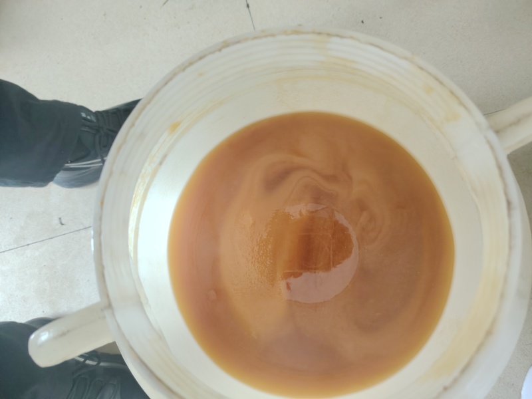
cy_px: 200
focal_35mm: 24
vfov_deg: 56.8
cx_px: 266
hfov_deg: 71.6
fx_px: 369
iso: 2381
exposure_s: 1/20
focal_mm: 5.25
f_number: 1.75
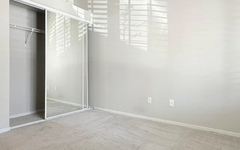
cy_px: 72
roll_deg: -0.2
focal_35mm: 26
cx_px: 114
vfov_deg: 47.6
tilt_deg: -0.5
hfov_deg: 70.4
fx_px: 170
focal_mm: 2.22
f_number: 2.2
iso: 250
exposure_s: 1/60
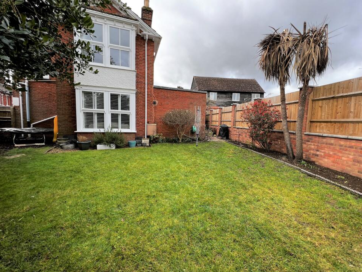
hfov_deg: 101.9
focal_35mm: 14
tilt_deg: -4.7
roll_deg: -1.8
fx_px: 146
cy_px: 134
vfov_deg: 85.7
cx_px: 193
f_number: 1.8
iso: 32
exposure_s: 1/308
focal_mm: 1.57
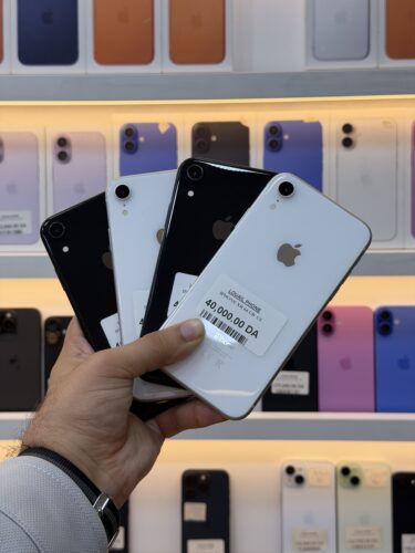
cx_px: 208
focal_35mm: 48
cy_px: 276
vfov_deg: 39.7
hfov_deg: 30.3
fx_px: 767
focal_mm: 6.76
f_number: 1.78
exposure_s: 1/578
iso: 64
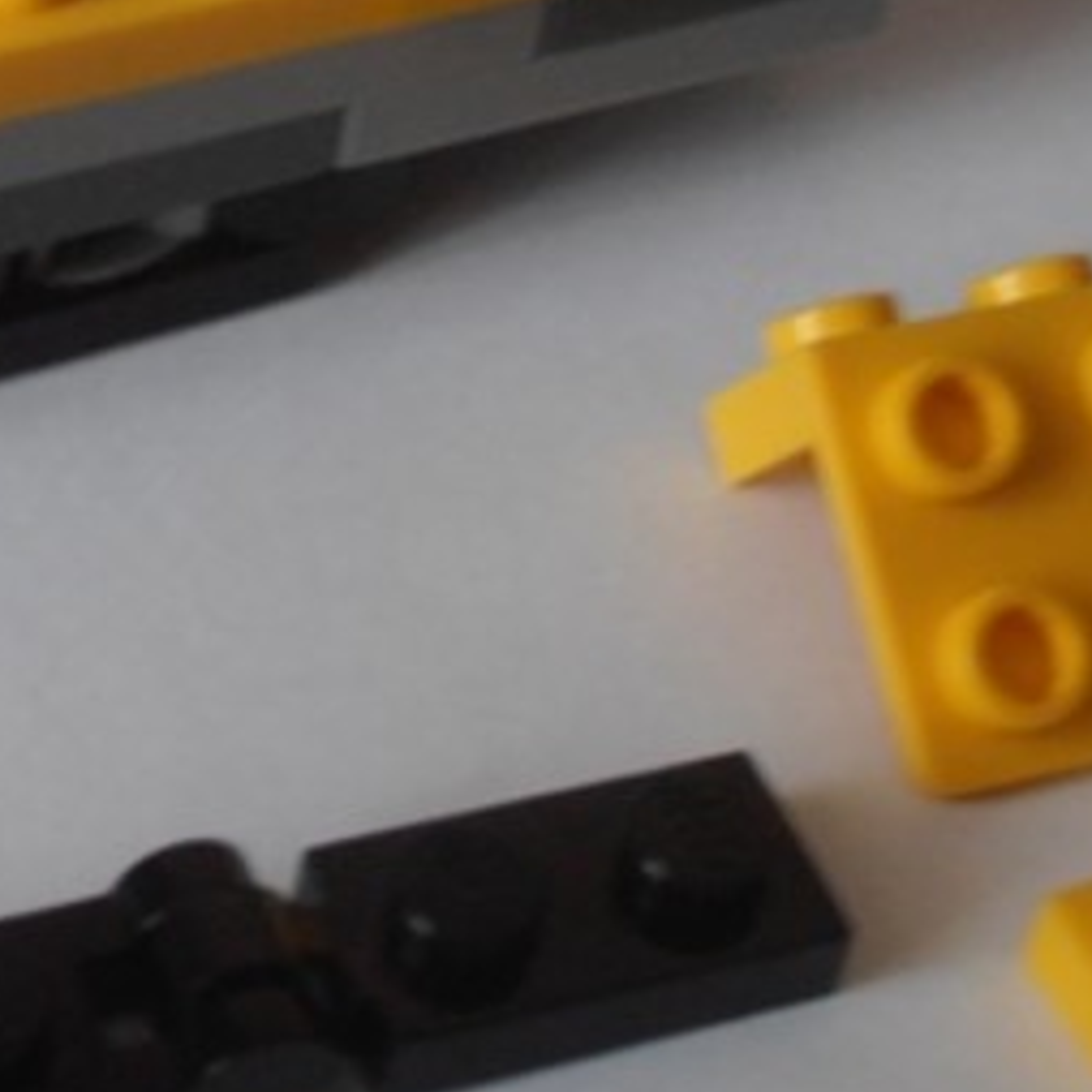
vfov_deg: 14.9
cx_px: -21
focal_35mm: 116
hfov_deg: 14.8
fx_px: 4140
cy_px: 191
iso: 125
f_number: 3.9
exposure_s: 1/6
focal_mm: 6.61
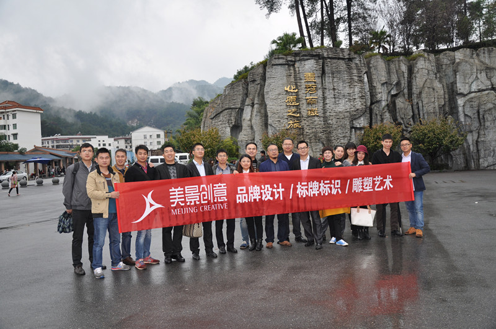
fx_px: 433
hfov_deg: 59.6
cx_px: 248
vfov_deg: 41.6
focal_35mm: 32
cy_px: 164
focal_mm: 21
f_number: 3.8
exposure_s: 1/125
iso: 200
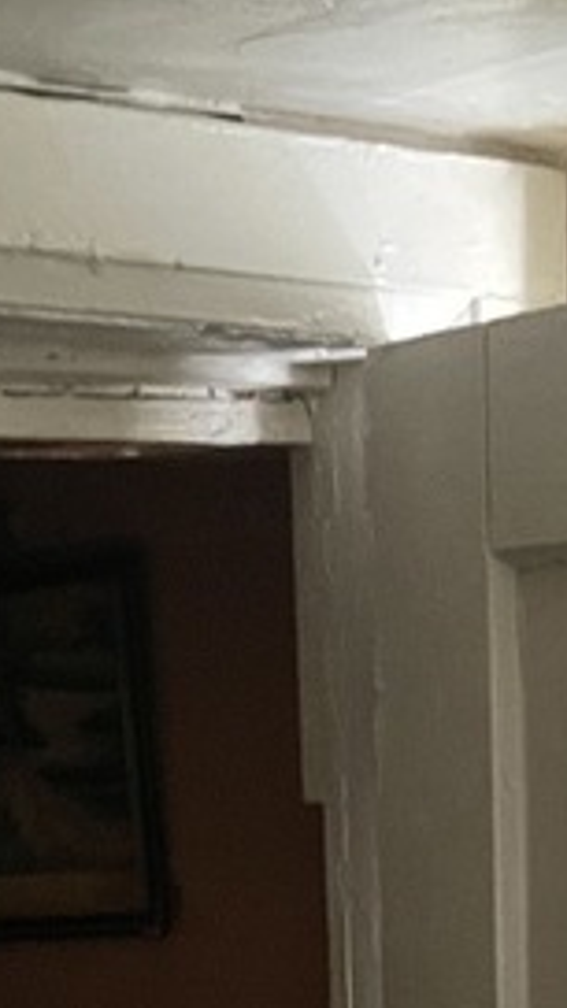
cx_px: 322
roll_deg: +0.2
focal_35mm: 108
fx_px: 2887
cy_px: 1612
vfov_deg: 17.4
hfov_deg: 11.2
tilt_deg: -14.5
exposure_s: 1/30
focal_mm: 5.1
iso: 1000
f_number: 1.6
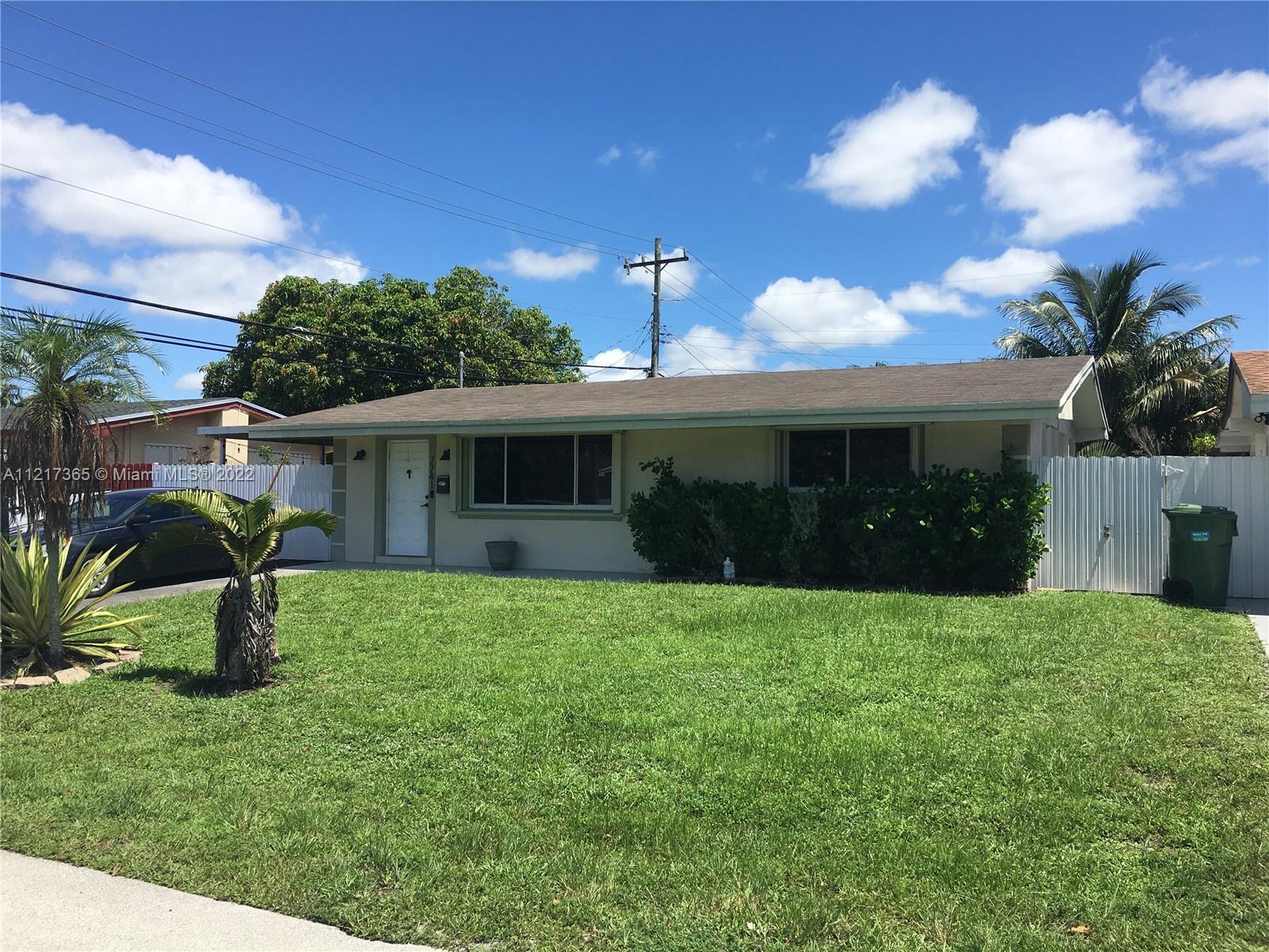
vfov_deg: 48.2
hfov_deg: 61.7
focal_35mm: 29
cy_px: 476
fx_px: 1063
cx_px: 634
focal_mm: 4.15
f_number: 2.2
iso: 25
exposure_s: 1/1709
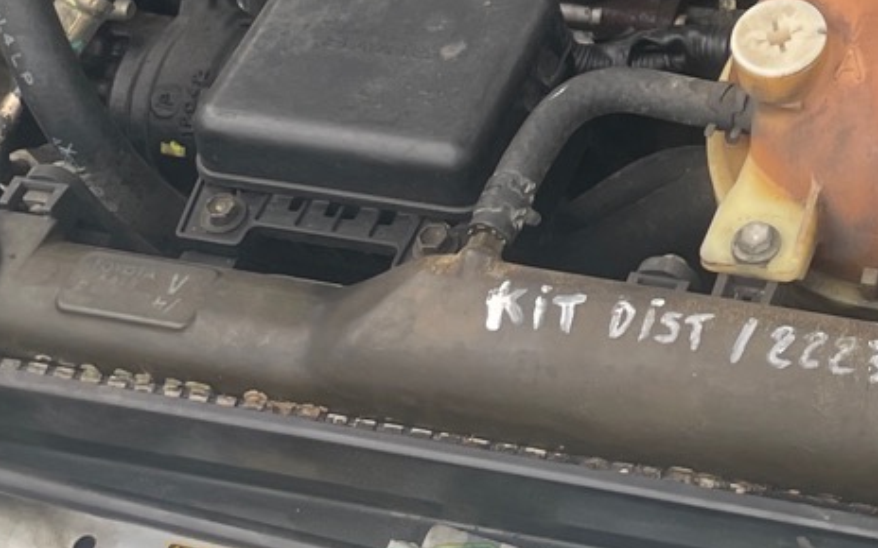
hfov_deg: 18.4
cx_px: 1077
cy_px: -463
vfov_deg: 11.3
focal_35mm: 107
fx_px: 2560
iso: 32
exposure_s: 1/300
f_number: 1.6
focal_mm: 4.2
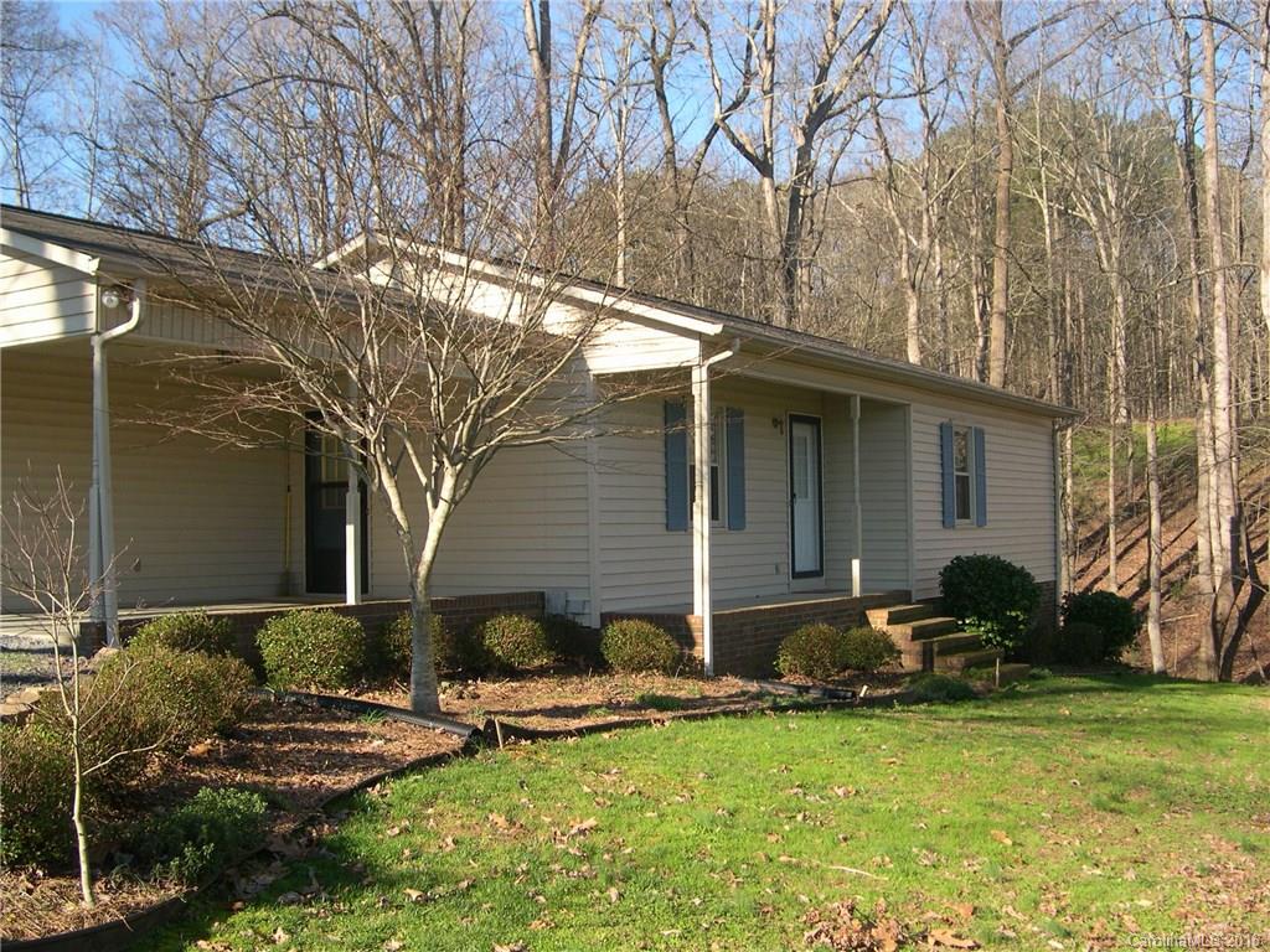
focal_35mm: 38
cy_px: 476
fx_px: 1394
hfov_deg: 49.0
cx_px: 635
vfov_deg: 37.7
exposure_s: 1/484
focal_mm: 8
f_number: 2.8
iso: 100
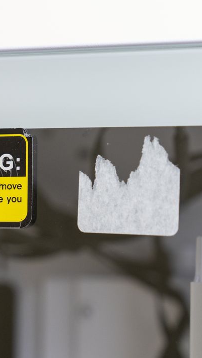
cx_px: 11
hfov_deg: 8.6
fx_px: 1343
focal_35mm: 141
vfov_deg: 15.2
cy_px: 178
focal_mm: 50
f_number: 4
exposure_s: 1/90
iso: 640
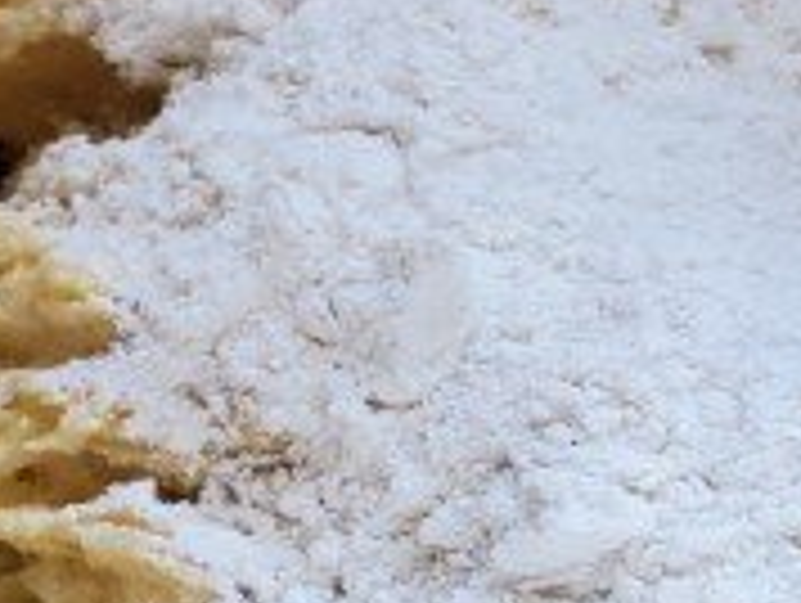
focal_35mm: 113
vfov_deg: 13.1
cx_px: 718
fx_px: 2618
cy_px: 497
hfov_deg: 17.2
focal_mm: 4.3
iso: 200
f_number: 2.4
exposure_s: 1/59
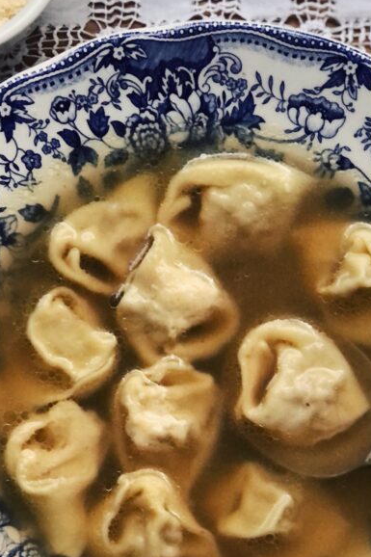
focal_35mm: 105
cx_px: 212
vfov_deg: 19.4
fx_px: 1624
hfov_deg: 13.0
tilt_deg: -78.8
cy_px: 334
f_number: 2.8
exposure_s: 1/30
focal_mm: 6.6
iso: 400
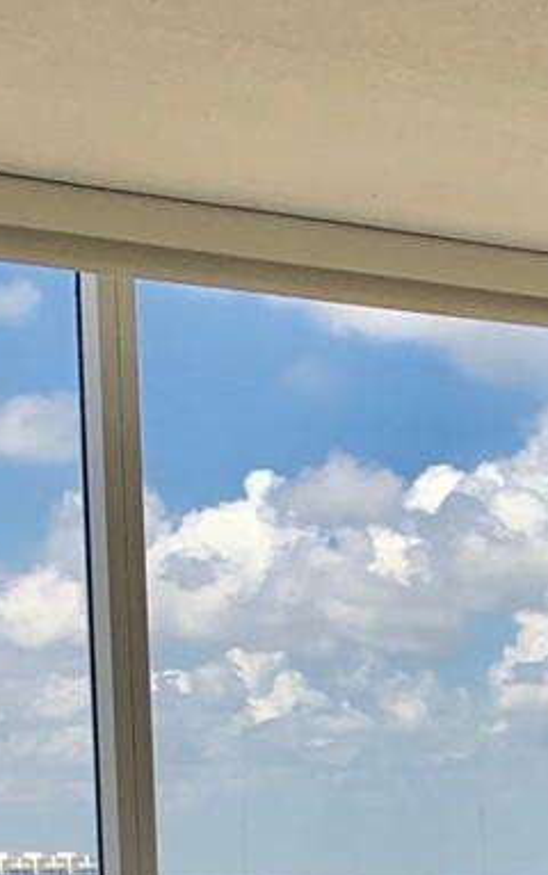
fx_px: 2743
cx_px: 950
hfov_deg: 10.8
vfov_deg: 17.0
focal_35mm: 115
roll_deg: +0.6
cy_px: 1163
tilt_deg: -5.1
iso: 25
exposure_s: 1/345
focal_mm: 4.25
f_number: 1.8
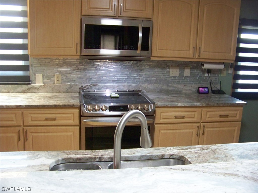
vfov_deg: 39.7
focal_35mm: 36
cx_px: 129
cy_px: 96
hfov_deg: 51.4
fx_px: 268
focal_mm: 5.85
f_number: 2.8
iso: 320
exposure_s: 1/30
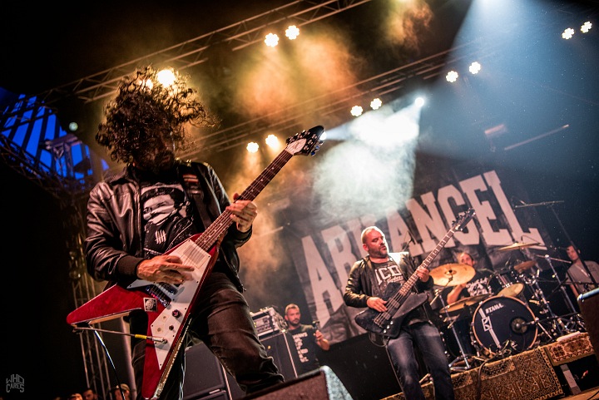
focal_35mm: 35
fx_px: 583
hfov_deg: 54.4
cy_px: 200
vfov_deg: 37.9
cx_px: 300
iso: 800
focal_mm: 35
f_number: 2.8
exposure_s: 1/100
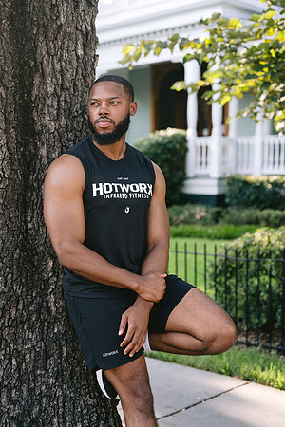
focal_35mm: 50
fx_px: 594
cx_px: 142
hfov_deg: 27.0
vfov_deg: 39.6
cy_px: 214
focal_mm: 50
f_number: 2.8
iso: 320
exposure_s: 1/500
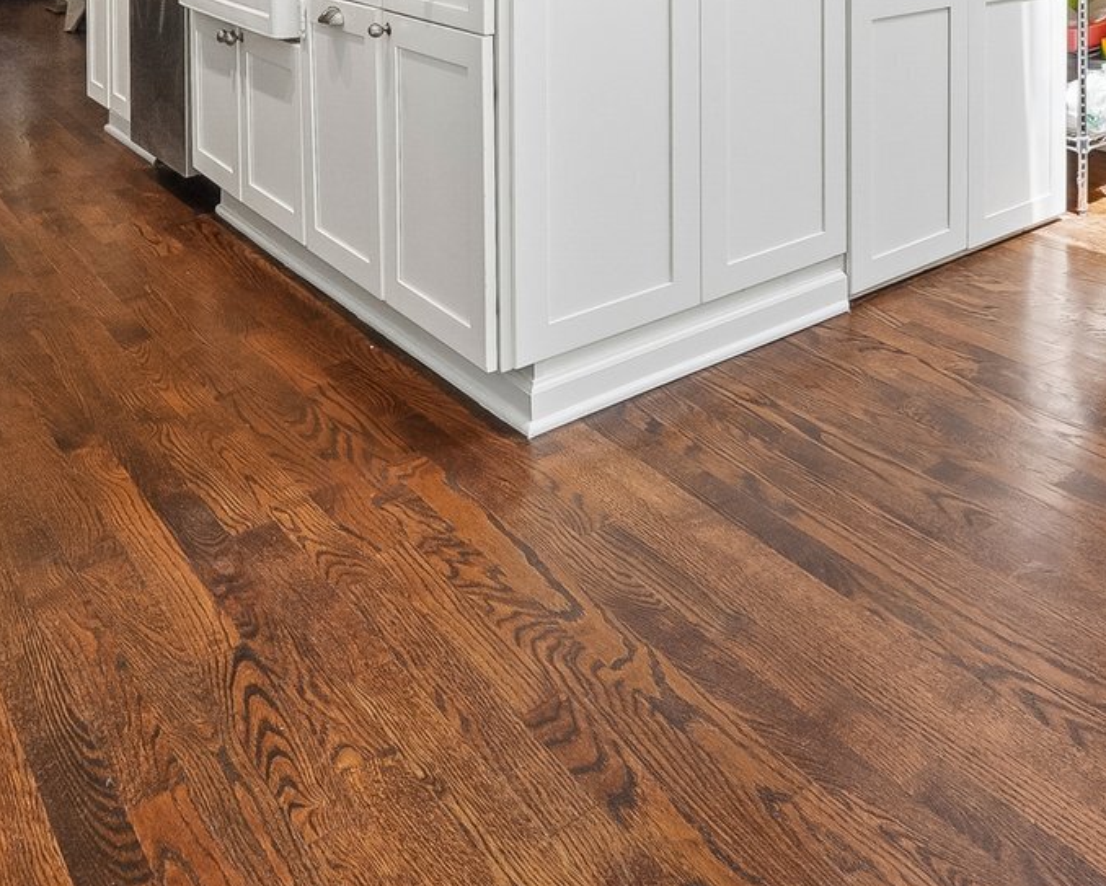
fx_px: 1113
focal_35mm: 34
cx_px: 1008
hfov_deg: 47.2
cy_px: -177
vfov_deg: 34.6
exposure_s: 1/30
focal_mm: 12
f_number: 11
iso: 400
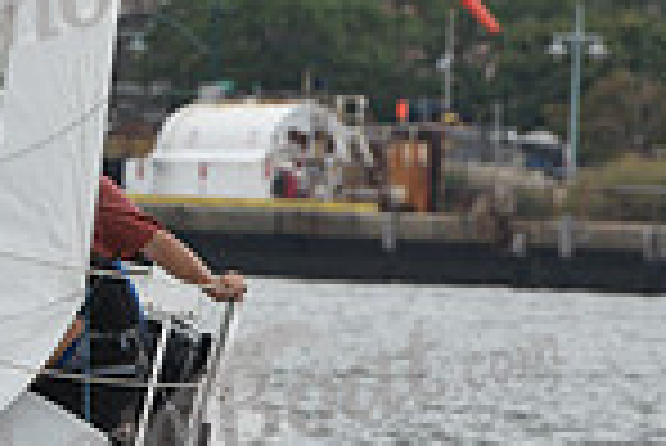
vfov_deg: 1.8
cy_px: 246
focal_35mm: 785
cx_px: -302
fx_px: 14536
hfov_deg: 2.6
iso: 320
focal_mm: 200
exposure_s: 1/1250
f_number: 8
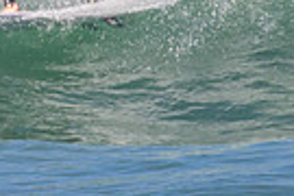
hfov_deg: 0.6
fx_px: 28156
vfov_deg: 0.4
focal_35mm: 3448
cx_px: 15
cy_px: -93
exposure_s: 1/2000
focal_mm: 800
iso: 1600
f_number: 11
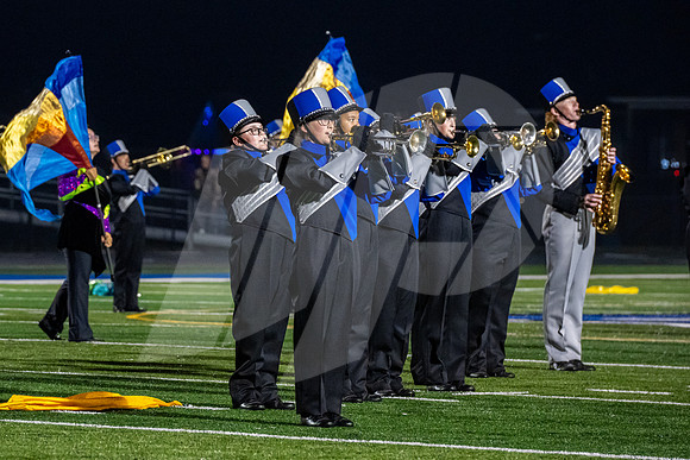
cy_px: 156
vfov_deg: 5.1
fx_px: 5182
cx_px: 275
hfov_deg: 7.6
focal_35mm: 270
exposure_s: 1/320
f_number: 6.3
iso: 5000
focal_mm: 200
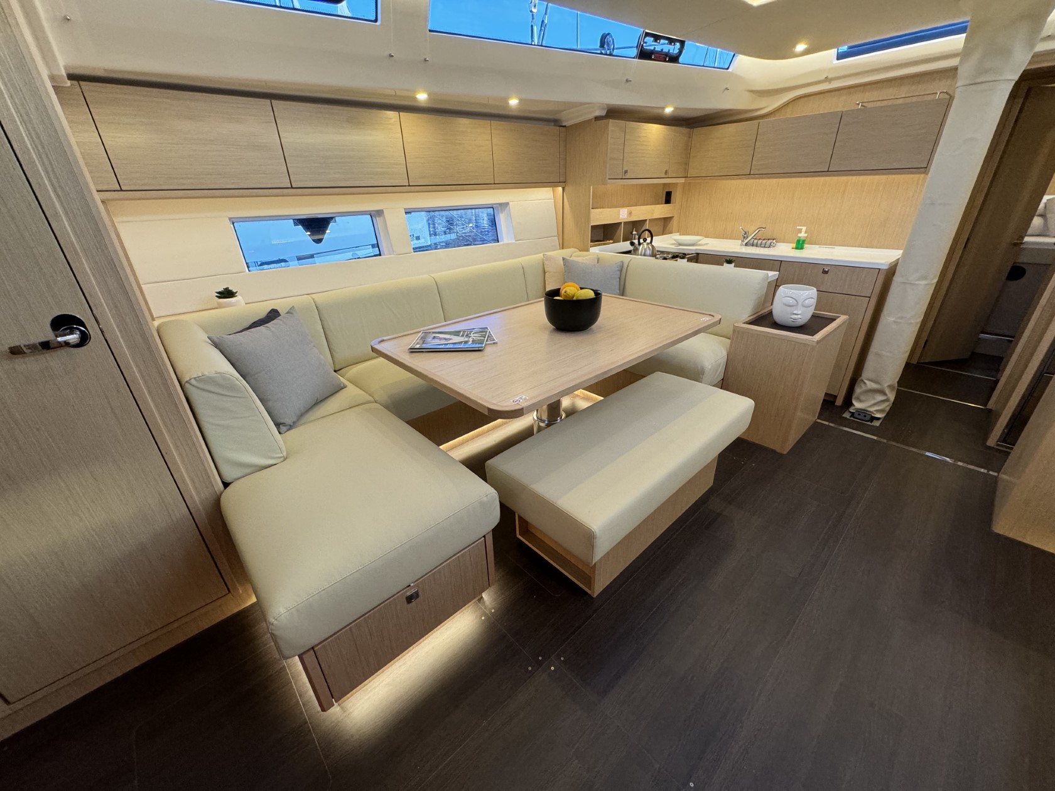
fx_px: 427
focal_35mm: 14
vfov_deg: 85.7
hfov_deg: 102.1
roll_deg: +2.5
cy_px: 396
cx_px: 528
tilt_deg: -25.6
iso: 200
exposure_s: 1/99
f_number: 2.2
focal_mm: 2.22
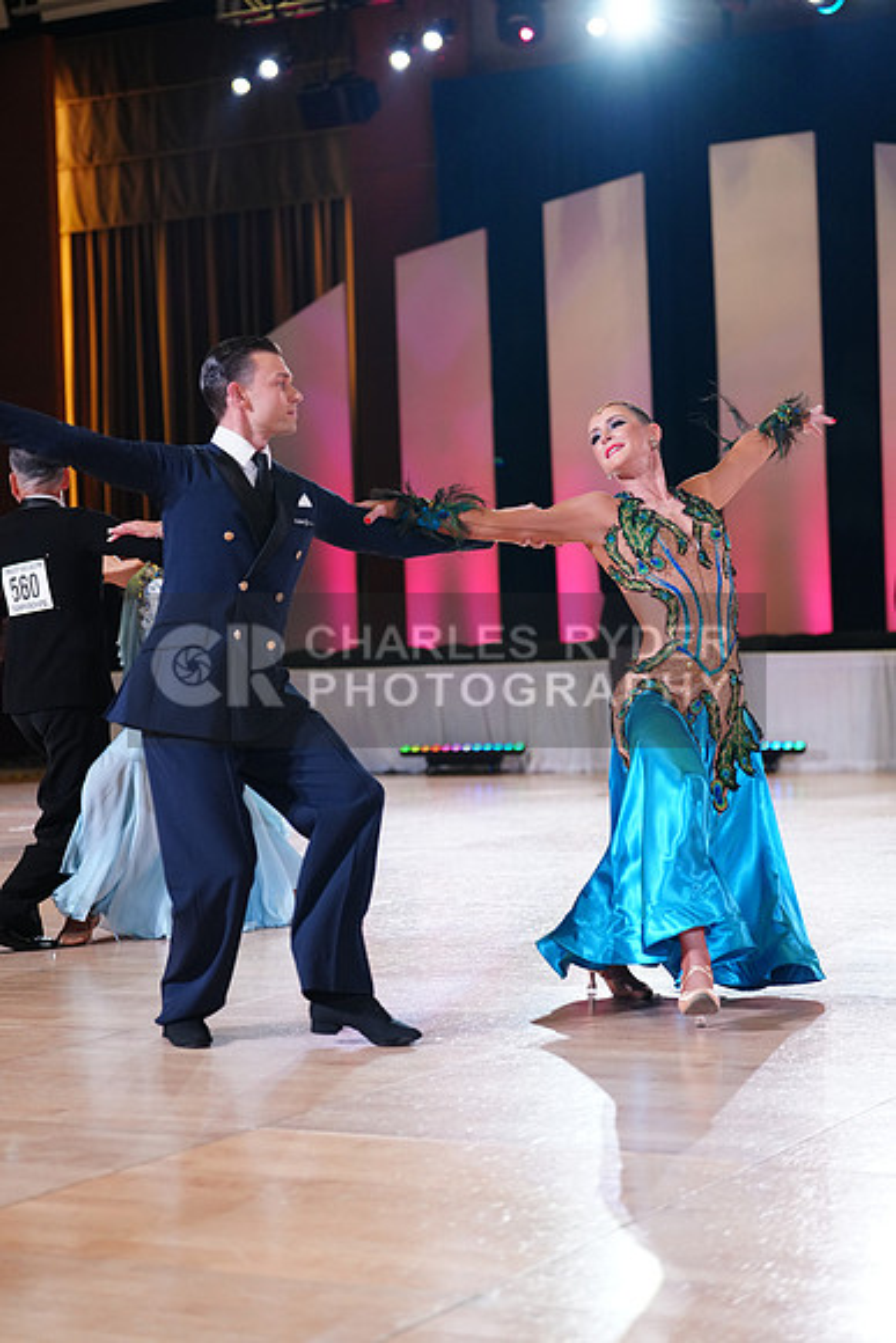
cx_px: 448
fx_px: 2612
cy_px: 672
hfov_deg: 19.5
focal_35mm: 70
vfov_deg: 28.8
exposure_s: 1/400
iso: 2000
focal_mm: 70
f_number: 2.8
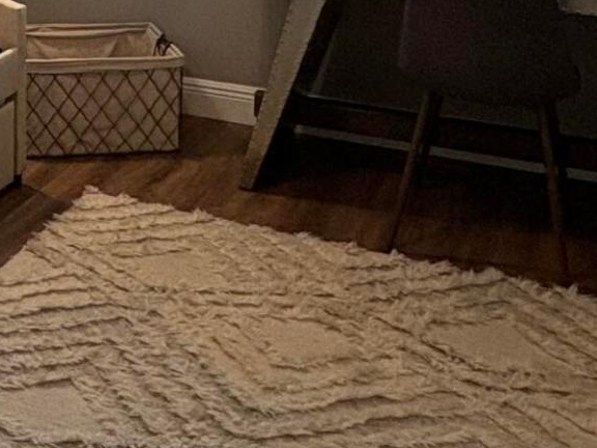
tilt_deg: -6.8
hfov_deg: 25.8
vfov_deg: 19.2
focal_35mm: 70
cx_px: -48
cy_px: -152
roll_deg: +1.3
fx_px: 1207
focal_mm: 2.22
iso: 200
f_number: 2.2
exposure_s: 1/120
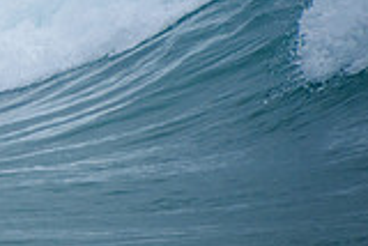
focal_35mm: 2179
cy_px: 36
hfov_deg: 0.9
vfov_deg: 0.6
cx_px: -292
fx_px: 22294
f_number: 5.6
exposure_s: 1/2000
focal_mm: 400
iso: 450
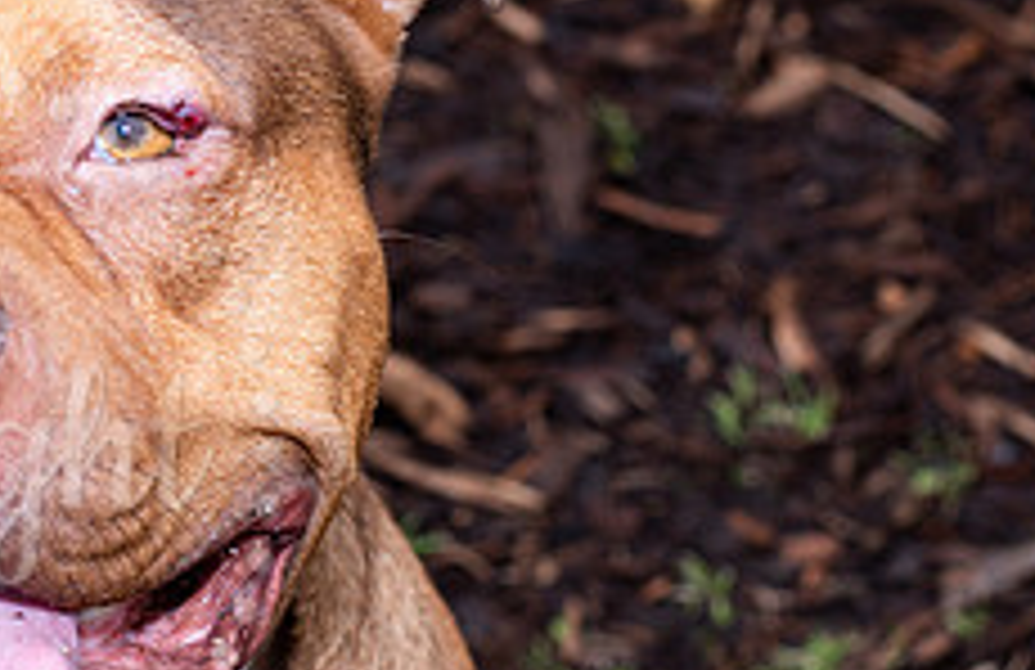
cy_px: 182
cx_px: 193
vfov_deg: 8.2
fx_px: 4674
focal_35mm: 164
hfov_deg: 12.6
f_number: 5.6
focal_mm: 50
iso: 100
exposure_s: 1/200
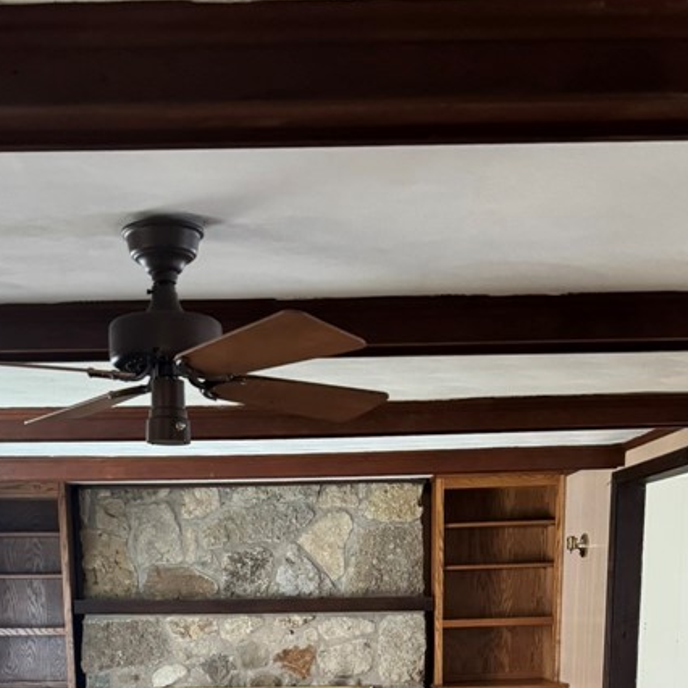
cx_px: 273
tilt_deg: -8.6
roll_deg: +2.0
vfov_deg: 29.5
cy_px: 787
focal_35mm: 51
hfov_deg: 33.3
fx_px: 1147
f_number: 1.78
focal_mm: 6.76
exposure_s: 1/60
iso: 400
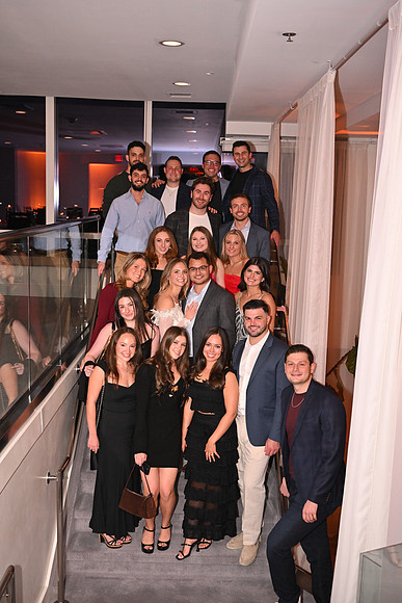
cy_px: 302
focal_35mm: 40
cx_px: 201
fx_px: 670
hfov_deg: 33.4
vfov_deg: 48.4
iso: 2500
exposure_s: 1/60
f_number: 5
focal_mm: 40
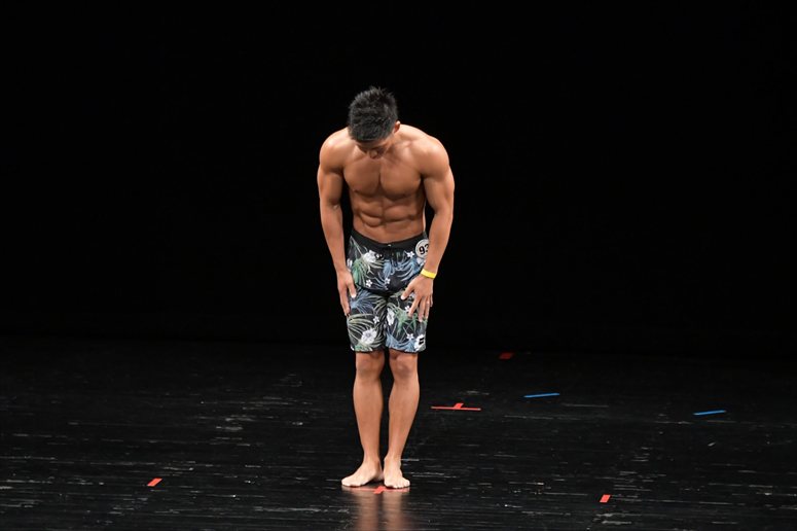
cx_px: 398
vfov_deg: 5.1
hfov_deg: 7.6
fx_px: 5975
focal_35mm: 270
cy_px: 266
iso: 3200
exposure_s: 1/400
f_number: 5.6
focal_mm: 180
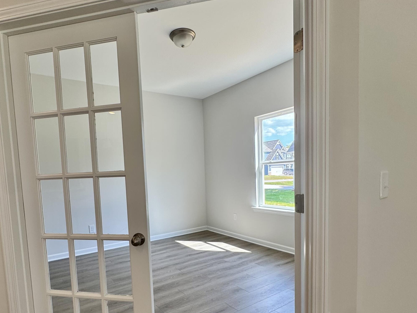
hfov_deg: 78.7
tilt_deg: -4.1
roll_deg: +2.9
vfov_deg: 62.7
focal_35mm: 21
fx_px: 253
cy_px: 193
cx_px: 183
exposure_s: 1/120
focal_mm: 2.22
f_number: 2.2
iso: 50
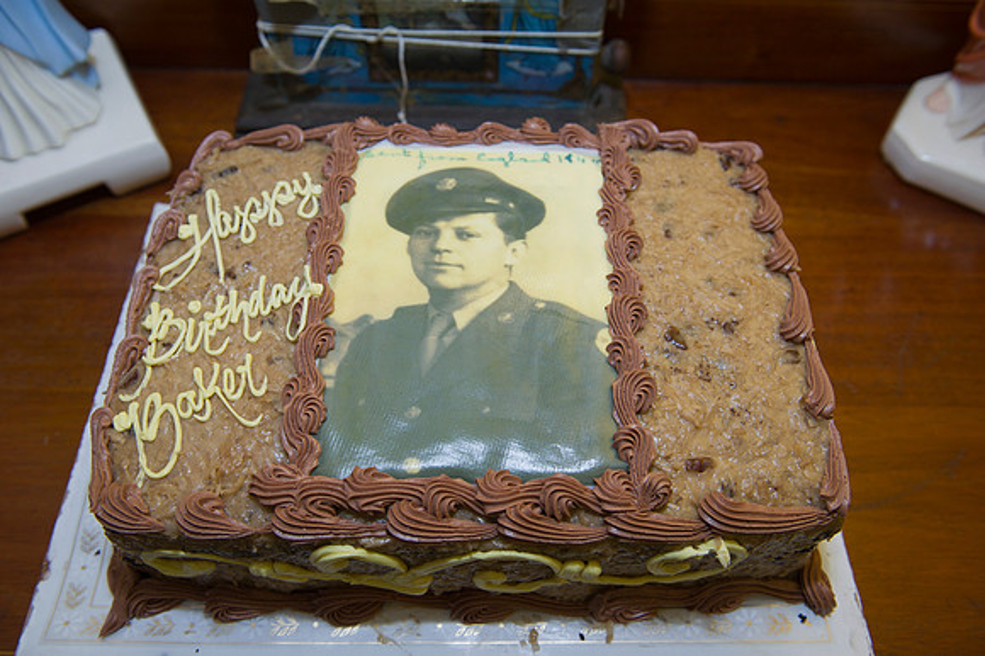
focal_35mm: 31
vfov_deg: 42.3
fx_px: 848
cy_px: 328
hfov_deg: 60.3
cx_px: 492
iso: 200
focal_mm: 31
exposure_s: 1/100
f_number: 5
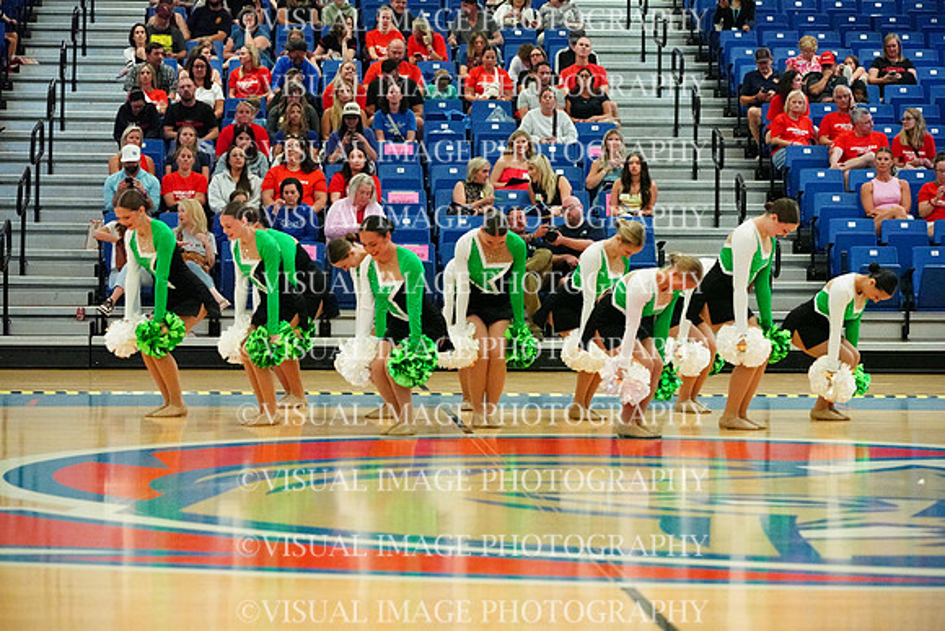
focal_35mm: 113
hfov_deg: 18.1
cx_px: 472
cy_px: 316
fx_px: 2967
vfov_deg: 12.1
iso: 25600
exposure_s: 1/1000
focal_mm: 113
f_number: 4
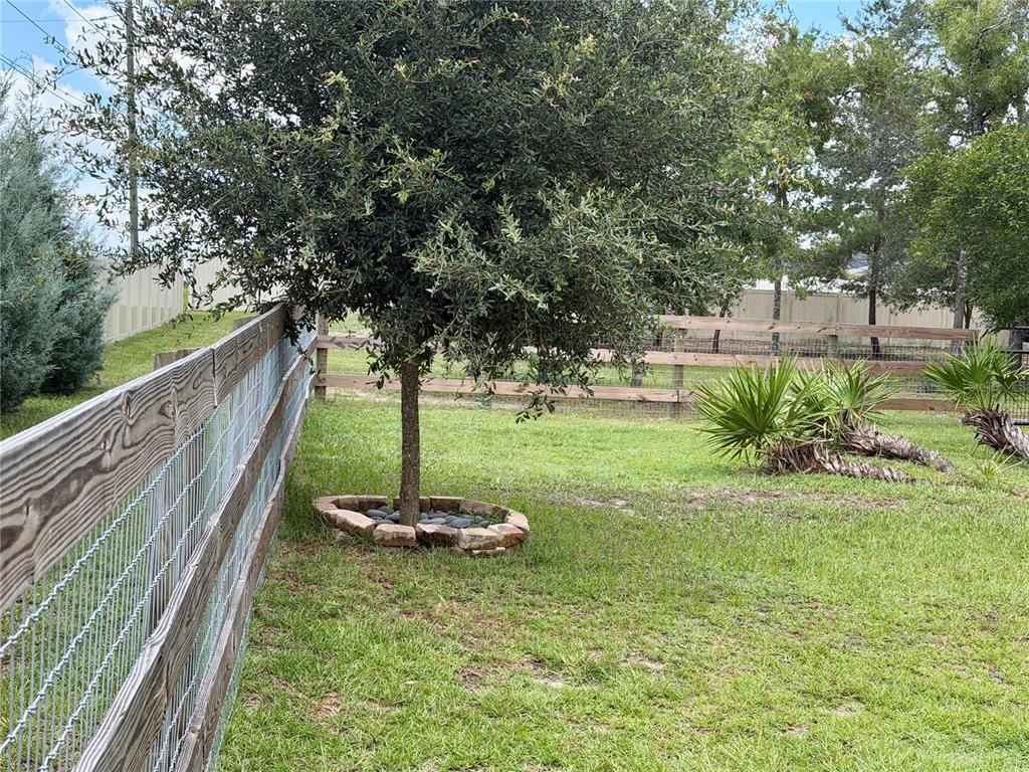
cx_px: 514
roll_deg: -1.4
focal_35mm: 48
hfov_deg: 39.7
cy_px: 386
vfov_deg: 30.3
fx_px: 1427
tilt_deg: -2.2
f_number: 1.78
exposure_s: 1/1149
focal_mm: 6.76
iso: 80
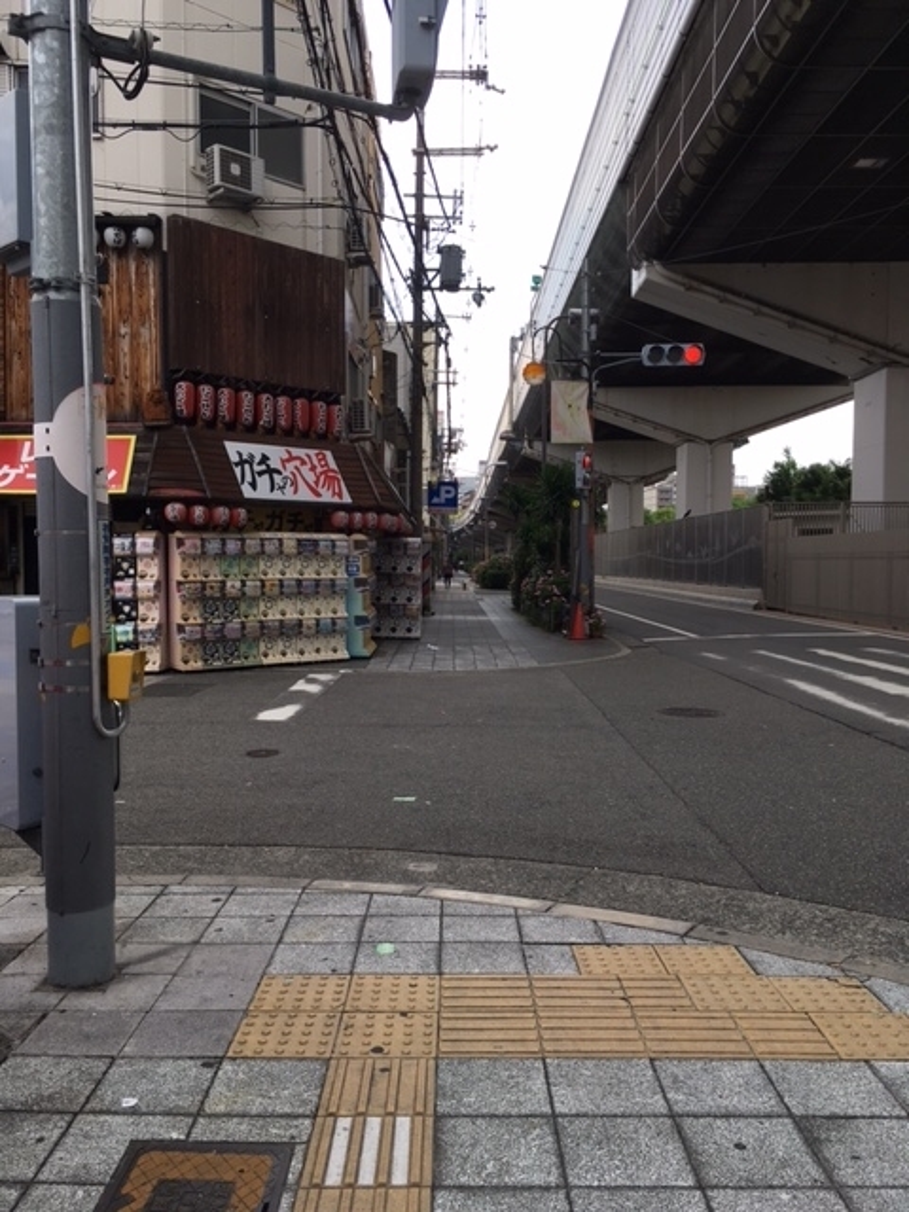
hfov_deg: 48.2
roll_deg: +0.2
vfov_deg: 61.7
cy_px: 606
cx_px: 454
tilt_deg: -3.1
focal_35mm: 29
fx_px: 1015
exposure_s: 1/242
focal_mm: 4.15
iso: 25
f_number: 2.2
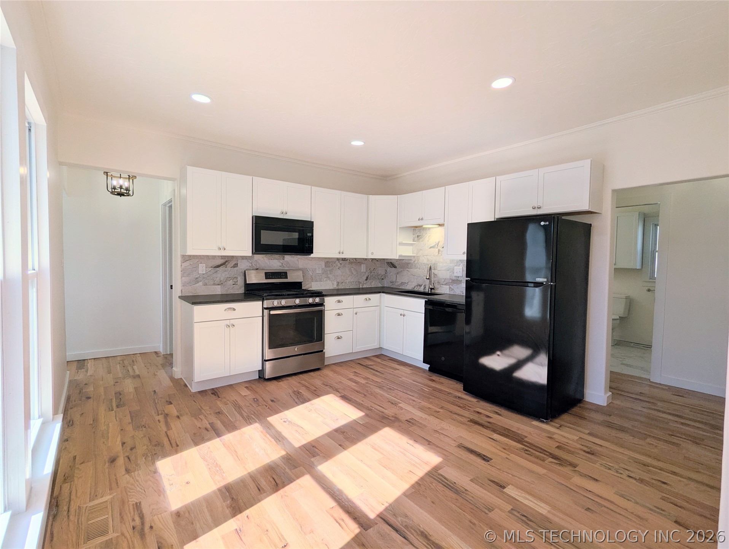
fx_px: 337
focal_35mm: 16
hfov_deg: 94.4
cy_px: 274
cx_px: 364
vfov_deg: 78.2
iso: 47
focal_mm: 2.35
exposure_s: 1/1056
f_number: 2.2
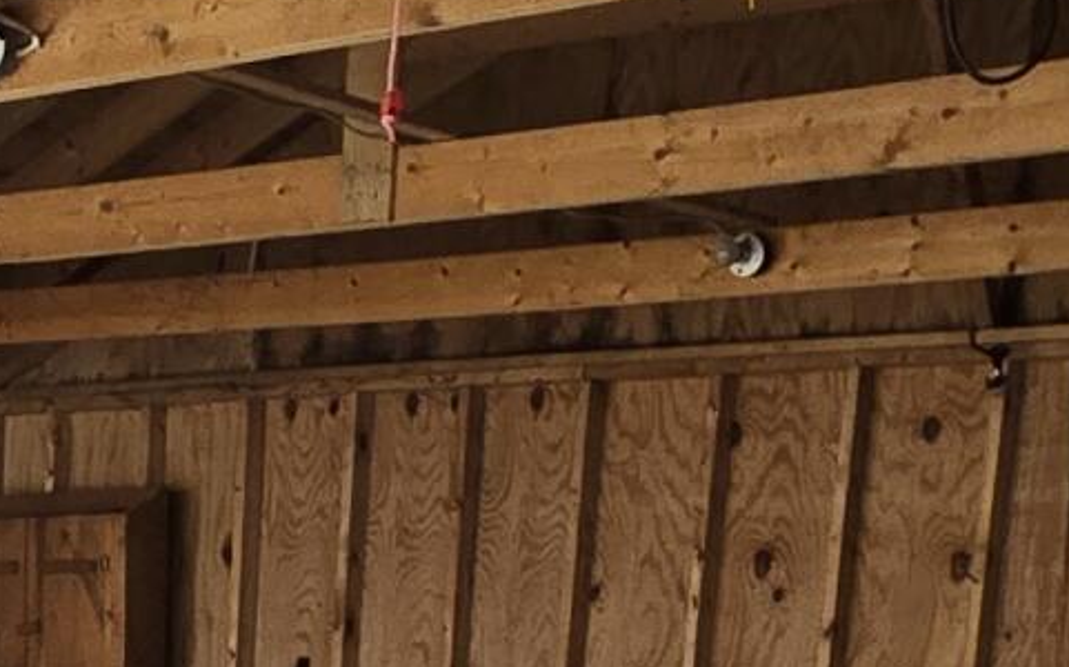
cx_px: 84
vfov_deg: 13.1
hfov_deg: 23.4
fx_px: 2504
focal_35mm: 86
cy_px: 1330
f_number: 2.2
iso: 125
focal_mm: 2.2
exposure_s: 1/60
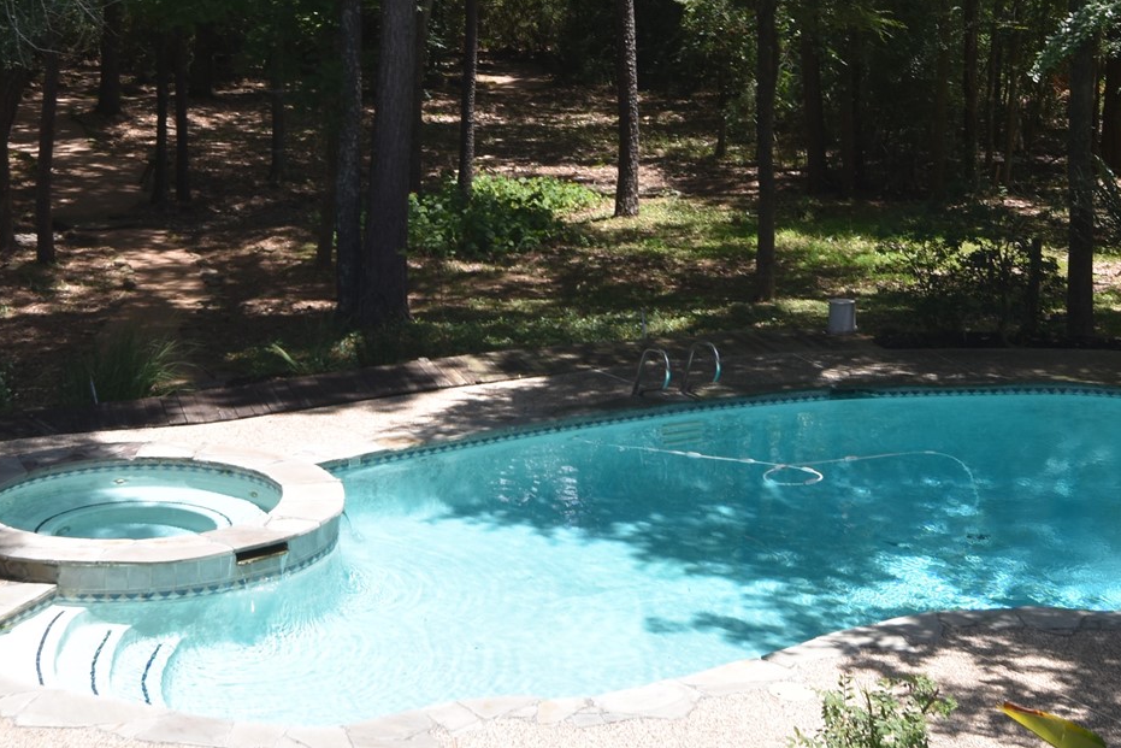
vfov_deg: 19.2
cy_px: 98
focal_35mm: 70
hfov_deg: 28.8
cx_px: 492
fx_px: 2180
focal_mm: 20
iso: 100
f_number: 6.3
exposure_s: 1/160
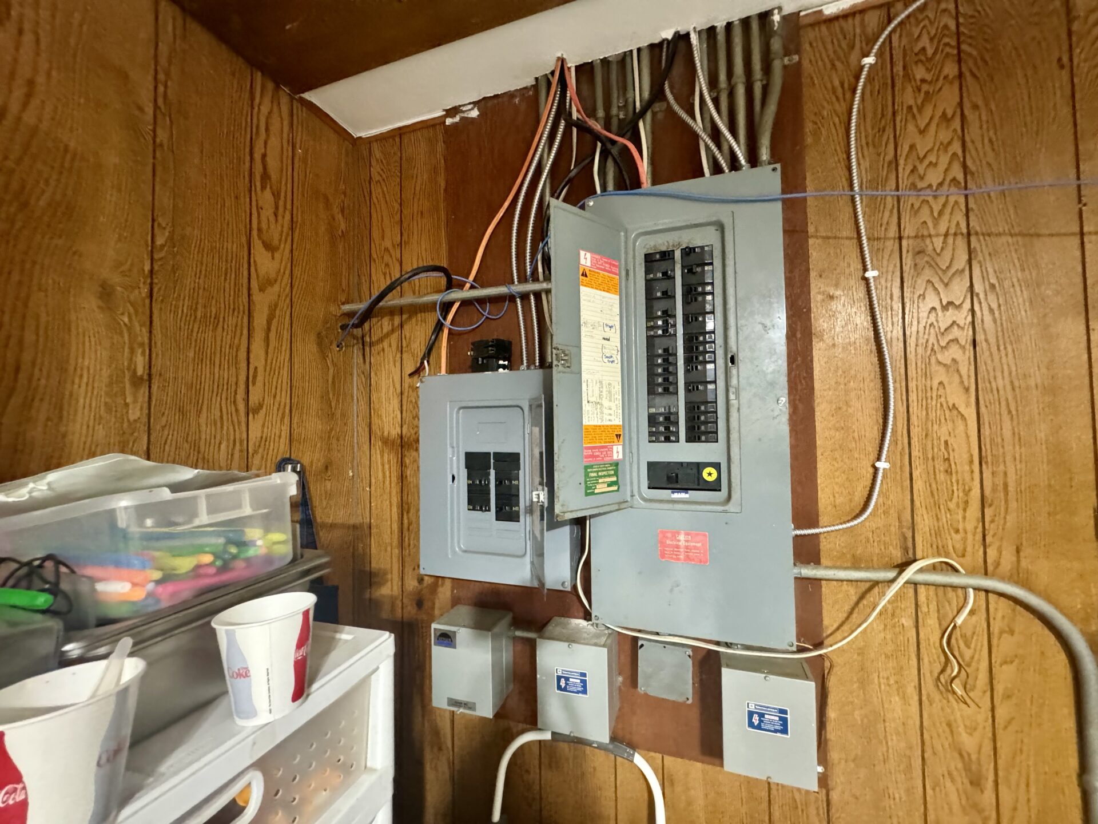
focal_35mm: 14
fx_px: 444
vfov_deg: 85.7
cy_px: 412
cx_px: 549
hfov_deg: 102.1
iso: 1250
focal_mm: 2.22
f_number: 2.2
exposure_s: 1/60
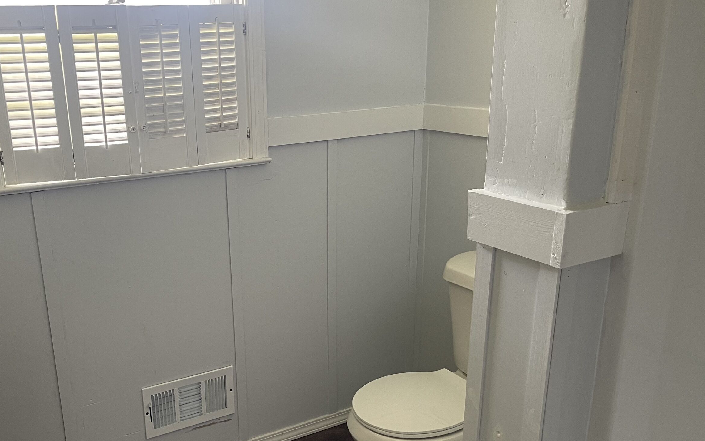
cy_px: 278
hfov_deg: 54.7
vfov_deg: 36.1
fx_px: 673
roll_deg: +2.4
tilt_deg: -19.9
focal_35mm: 35
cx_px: 266
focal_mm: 5.1
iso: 125
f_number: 1.6
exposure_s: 1/77
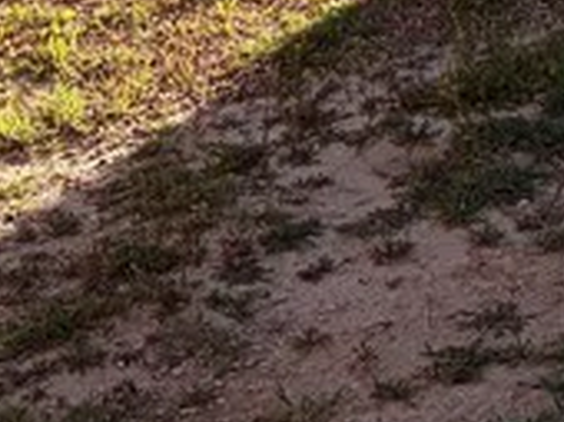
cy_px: -645
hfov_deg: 12.2
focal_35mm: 157
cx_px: 730
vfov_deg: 8.5
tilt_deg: -5.8
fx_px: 2554
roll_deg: +2.5
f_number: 1.6
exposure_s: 1/2364
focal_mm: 5.96
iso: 64
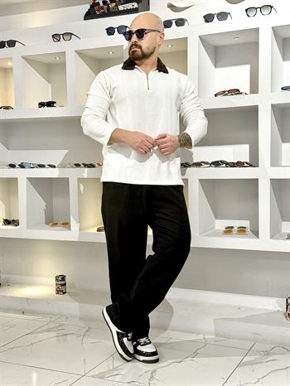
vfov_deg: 39.6
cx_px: 145
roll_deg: +0.8
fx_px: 536
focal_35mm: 48
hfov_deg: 30.3
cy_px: 193
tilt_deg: -4.3
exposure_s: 1/100
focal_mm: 6.76
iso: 64
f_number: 1.78
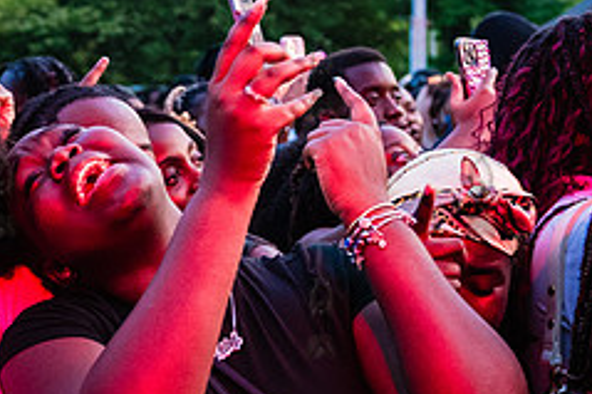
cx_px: 11
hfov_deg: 19.1
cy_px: 246
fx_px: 1709
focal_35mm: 104
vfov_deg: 13.1
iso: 4000
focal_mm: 38
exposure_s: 1/250
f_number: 3.5
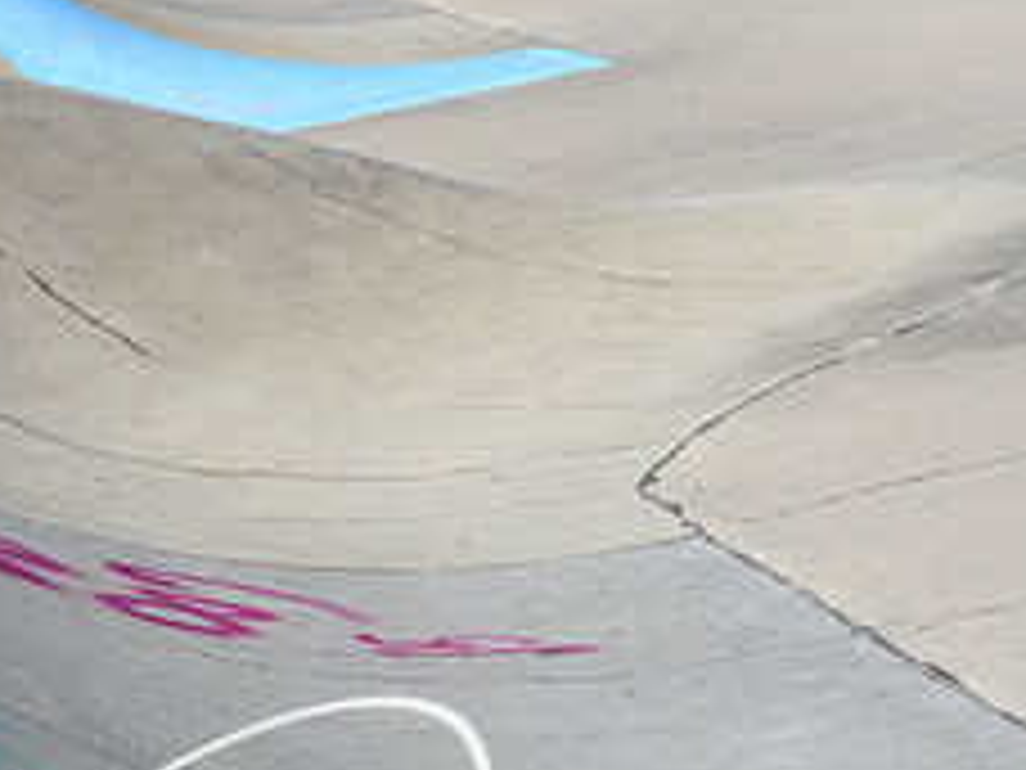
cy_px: 525
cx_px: -148
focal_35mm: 257
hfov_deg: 7.6
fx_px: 7617
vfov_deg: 5.8
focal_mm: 70
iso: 200
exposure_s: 1/1000
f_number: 8
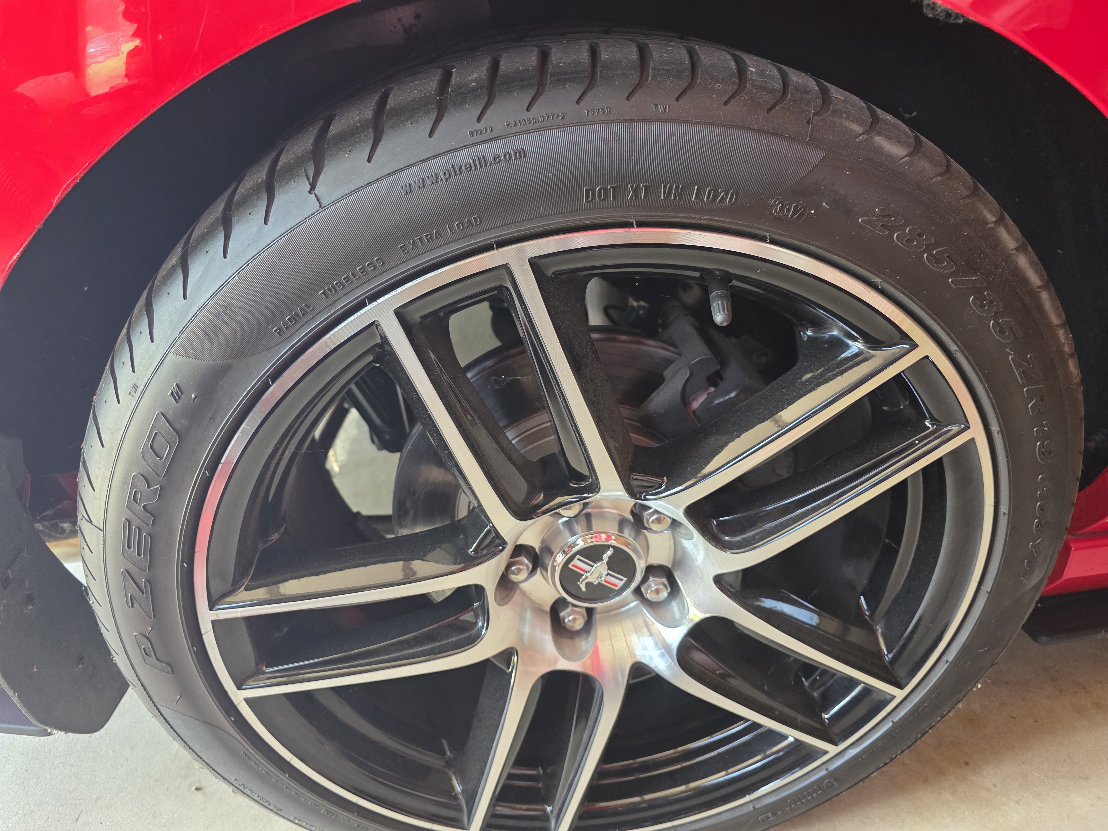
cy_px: 416
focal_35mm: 23
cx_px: 554
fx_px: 736
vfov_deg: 58.9
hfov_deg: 73.9
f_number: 1.7
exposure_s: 1/120
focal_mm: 6.3
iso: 500
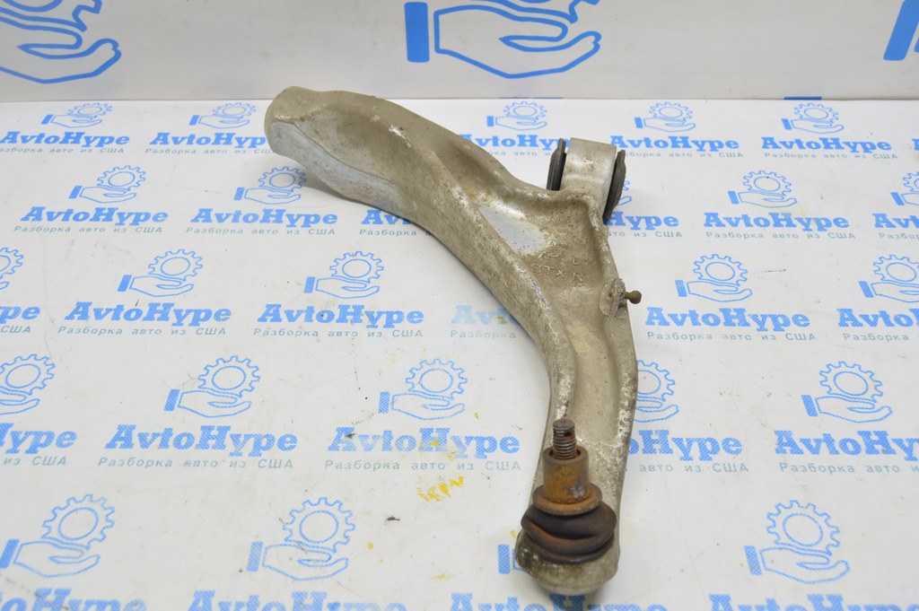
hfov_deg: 55.1
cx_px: 460
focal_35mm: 34
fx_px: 880
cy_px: 306
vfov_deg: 38.3
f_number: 5.6
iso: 400
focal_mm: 23
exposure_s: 1/20
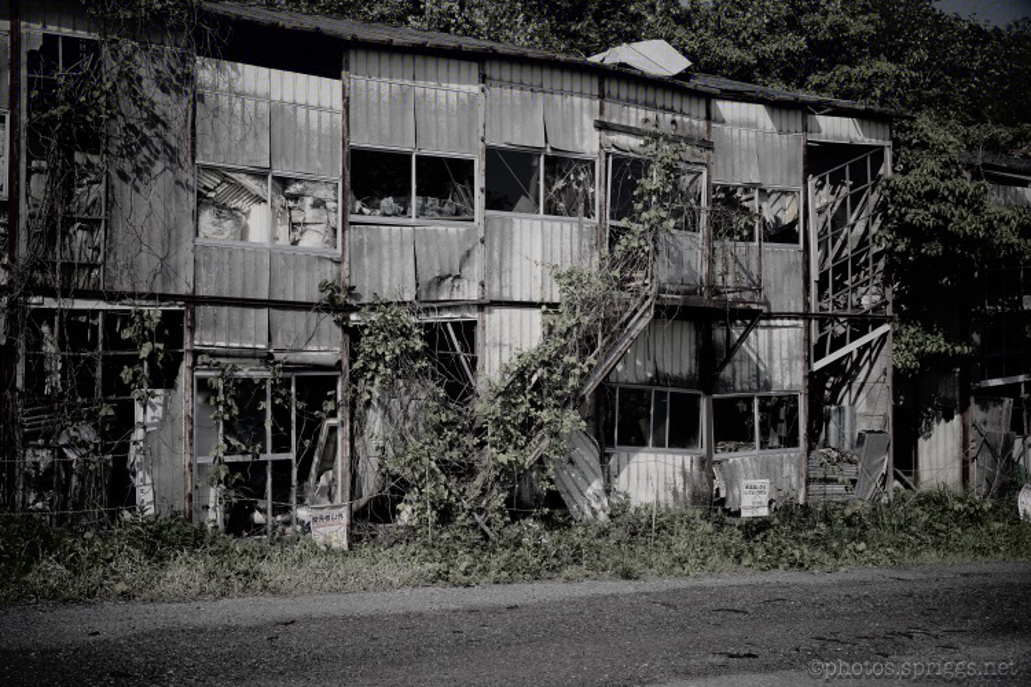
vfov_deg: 27.0
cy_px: 344
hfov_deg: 39.6
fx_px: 1432
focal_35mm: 50
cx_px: 516
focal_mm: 50
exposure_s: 1/160
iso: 100
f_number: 10
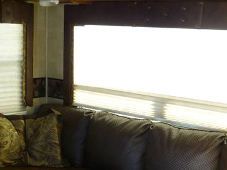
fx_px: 413
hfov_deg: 30.7
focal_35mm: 63
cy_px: 138
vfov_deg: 22.9
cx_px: 99
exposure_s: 1/30
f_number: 3.3
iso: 250
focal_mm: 5.2
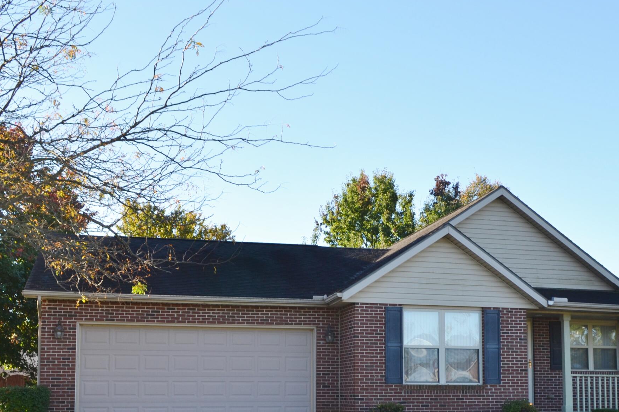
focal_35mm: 46
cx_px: 366
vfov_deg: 28.7
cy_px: 319
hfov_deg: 42.6
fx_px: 791
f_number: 6.3
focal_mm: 18
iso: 100
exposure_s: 1/160
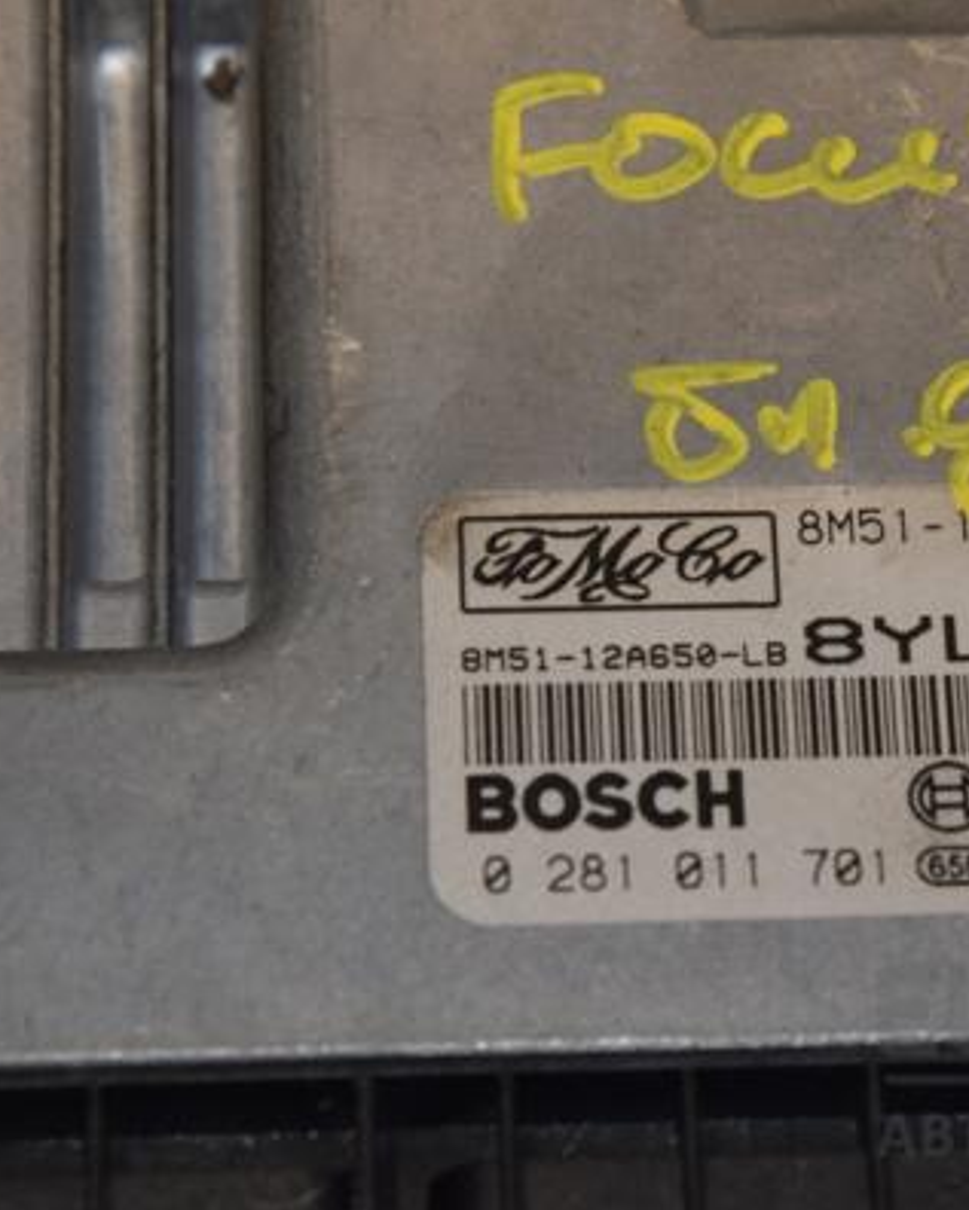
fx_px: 8017
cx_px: 819
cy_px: 602
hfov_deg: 6.9
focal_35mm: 224
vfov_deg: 8.6
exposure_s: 1/200
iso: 800
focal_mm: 105
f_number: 10
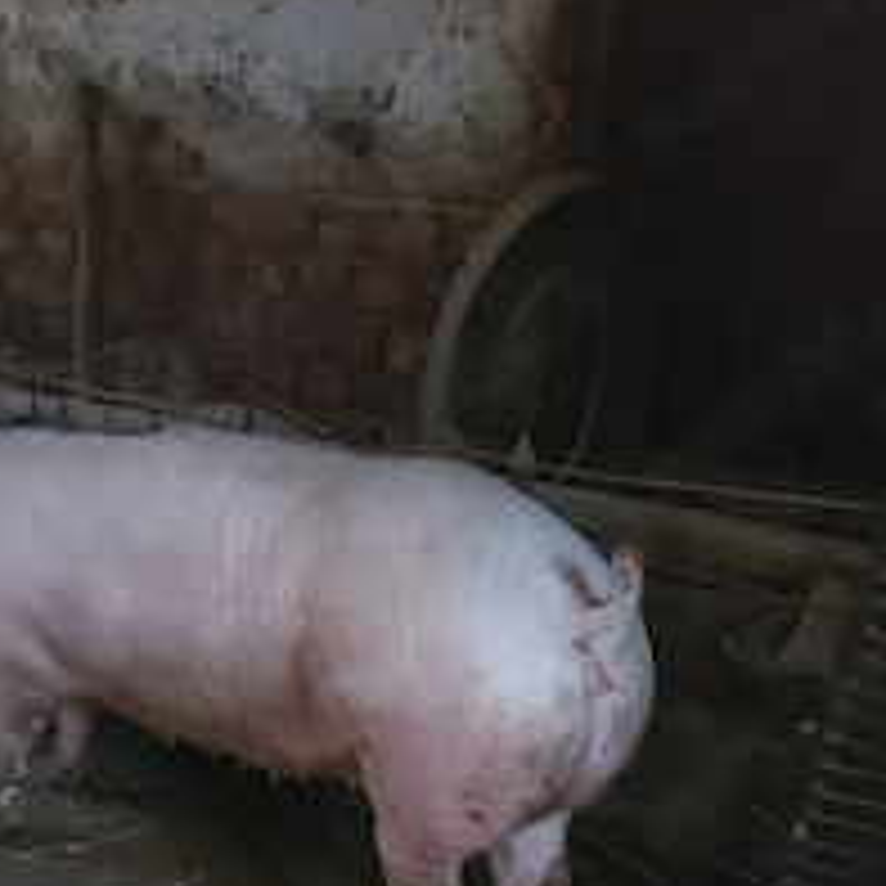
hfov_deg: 38.8
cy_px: 805
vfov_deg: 36.6
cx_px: 310
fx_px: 1245
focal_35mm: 43
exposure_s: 1/10
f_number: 1.8
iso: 2500
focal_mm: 5.23
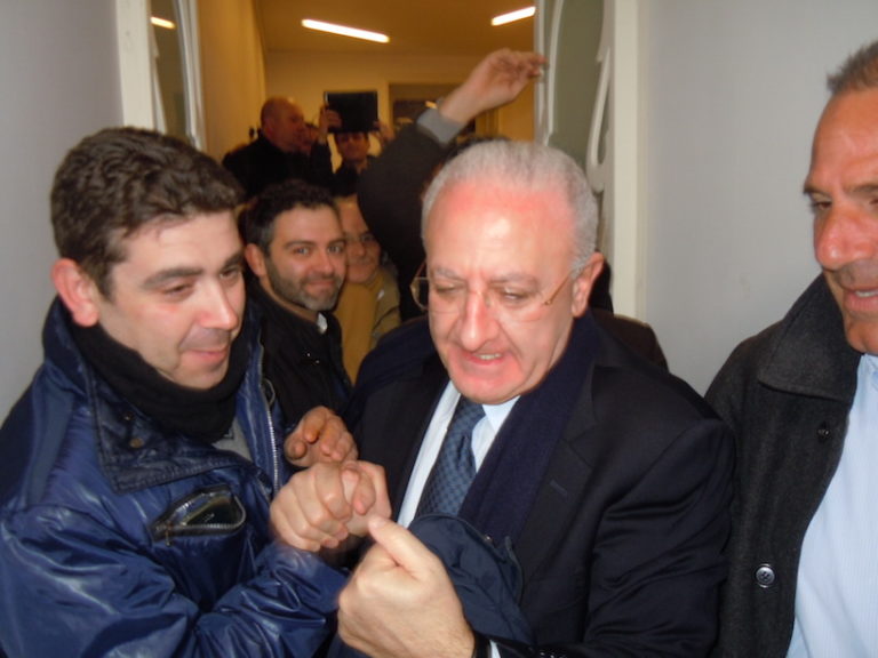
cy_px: 329
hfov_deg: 60.0
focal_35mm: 30
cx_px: 439
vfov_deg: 46.8
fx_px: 761
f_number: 3.5
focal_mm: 5.4
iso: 200
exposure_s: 1/30
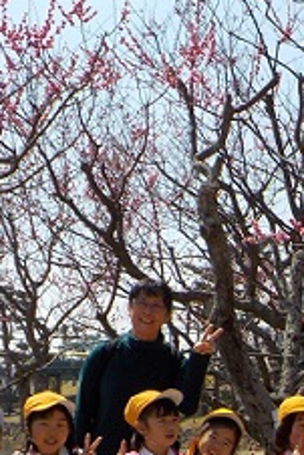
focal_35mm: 92
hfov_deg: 13.8
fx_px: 1163
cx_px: 477
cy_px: 429
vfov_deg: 21.5
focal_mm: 4.1
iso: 125
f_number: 3.3
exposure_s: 1/1250
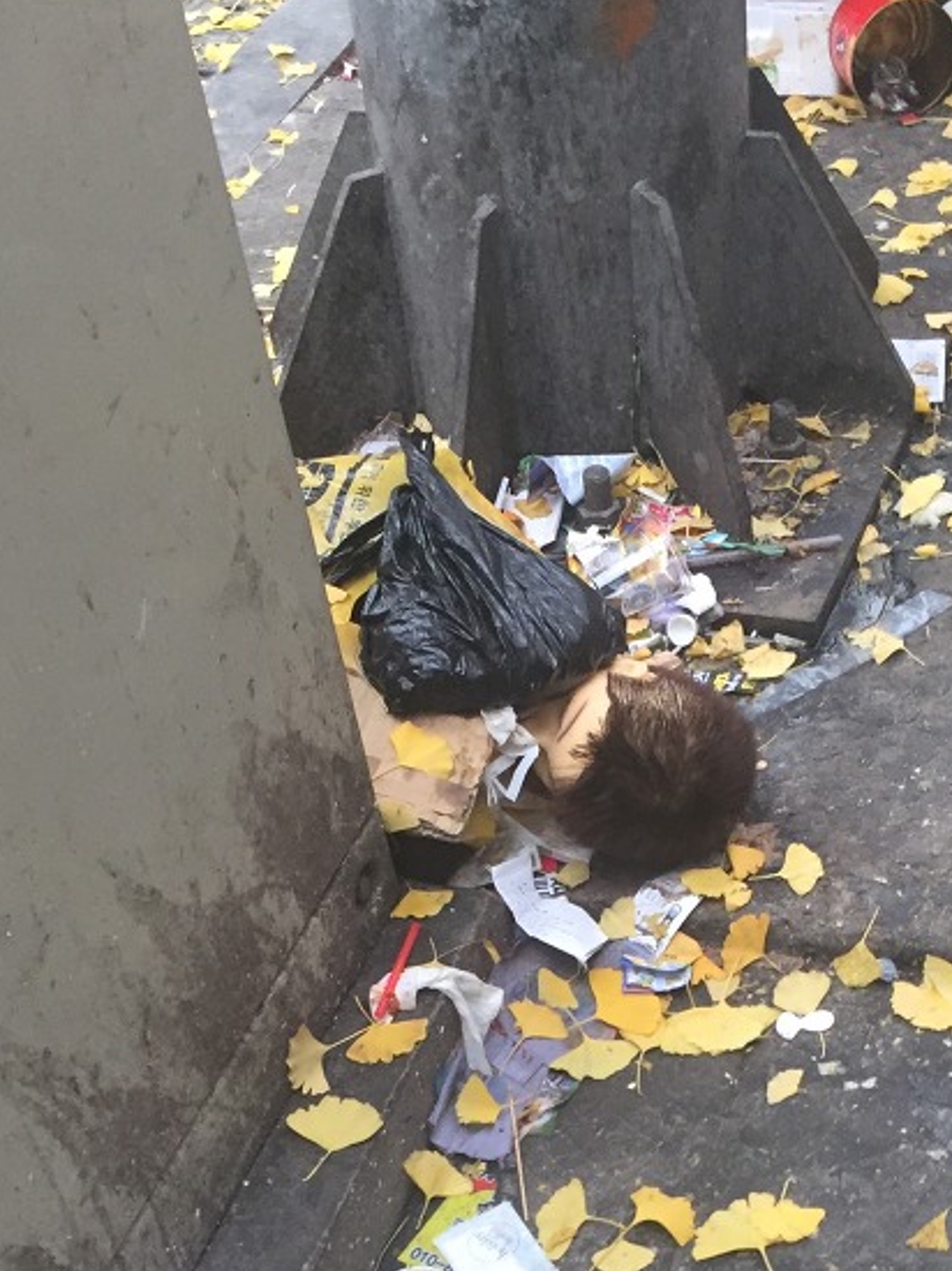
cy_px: 1153
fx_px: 1982
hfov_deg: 26.9
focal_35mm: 54
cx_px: 612
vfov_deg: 33.6
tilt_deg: -46.9
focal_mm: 4.15
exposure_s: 1/30
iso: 50
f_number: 2.2
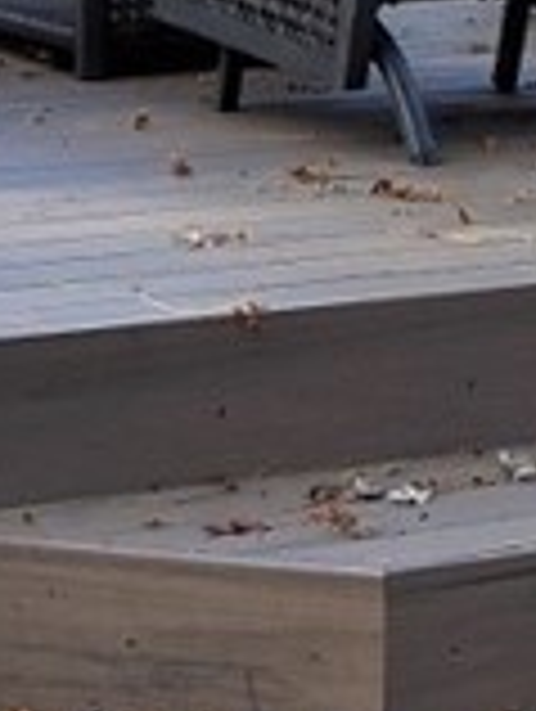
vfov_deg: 10.5
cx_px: 689
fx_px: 3665
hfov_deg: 8.3
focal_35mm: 178
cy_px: -547
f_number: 10
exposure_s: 1/80
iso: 200
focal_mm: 18
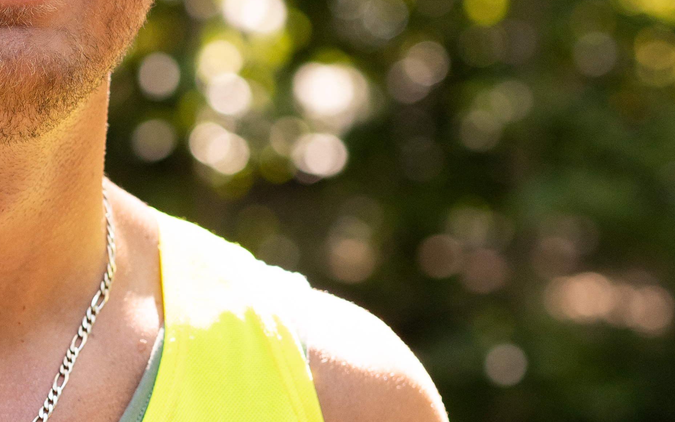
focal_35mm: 192
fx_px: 3532
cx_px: -75
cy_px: 367
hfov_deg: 10.8
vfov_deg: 6.8
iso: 400
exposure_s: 1/400
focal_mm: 50
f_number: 2.5
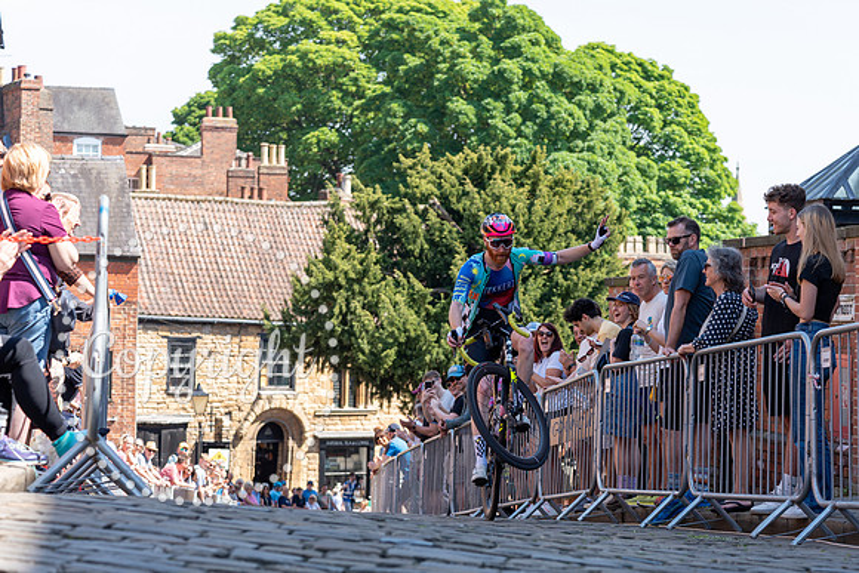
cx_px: 481
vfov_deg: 15.1
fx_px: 2167
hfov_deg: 22.4
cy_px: 347
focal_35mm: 91
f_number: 4
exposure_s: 1/800
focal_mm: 75
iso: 160
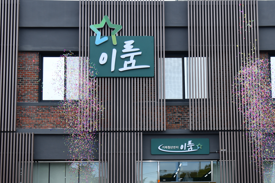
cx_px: 158
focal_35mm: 66
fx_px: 504
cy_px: 155
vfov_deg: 20.3
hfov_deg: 30.5
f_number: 5.6
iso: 200
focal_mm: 38
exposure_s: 1/250
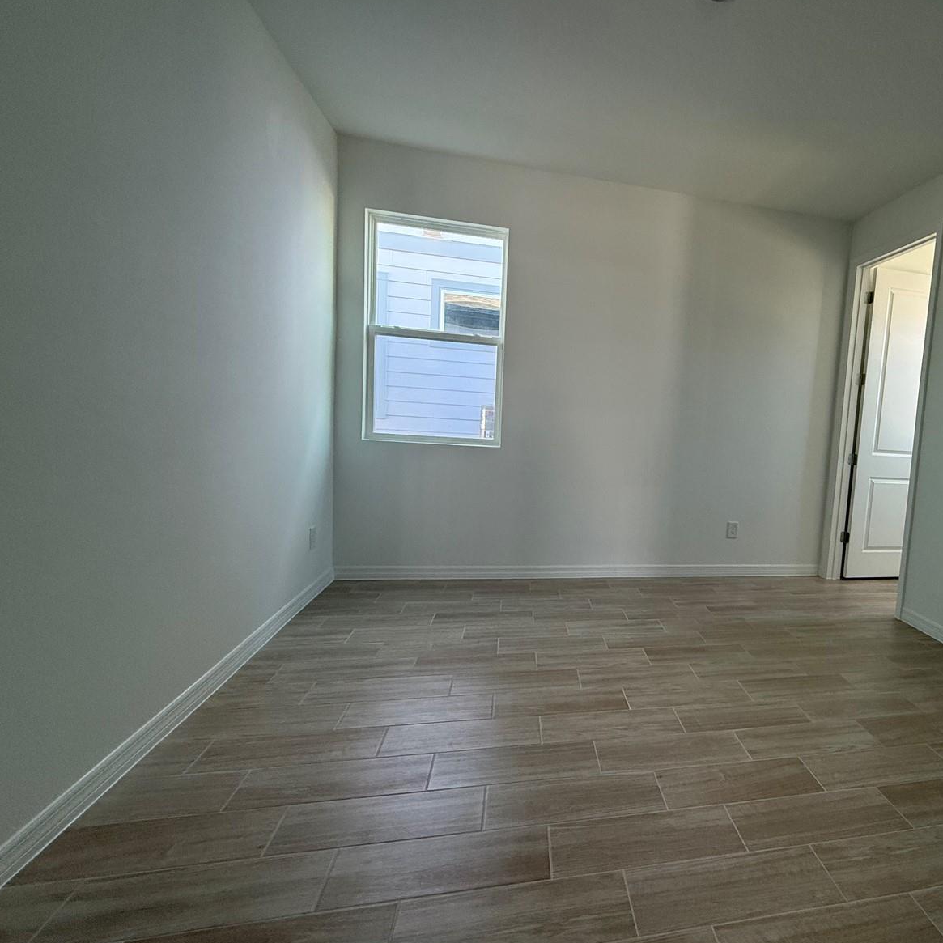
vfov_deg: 84.0
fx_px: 524
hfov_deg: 80.7
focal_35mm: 17
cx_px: 641
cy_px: 463
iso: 250
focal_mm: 2.22
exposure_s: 1/120
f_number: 2.2
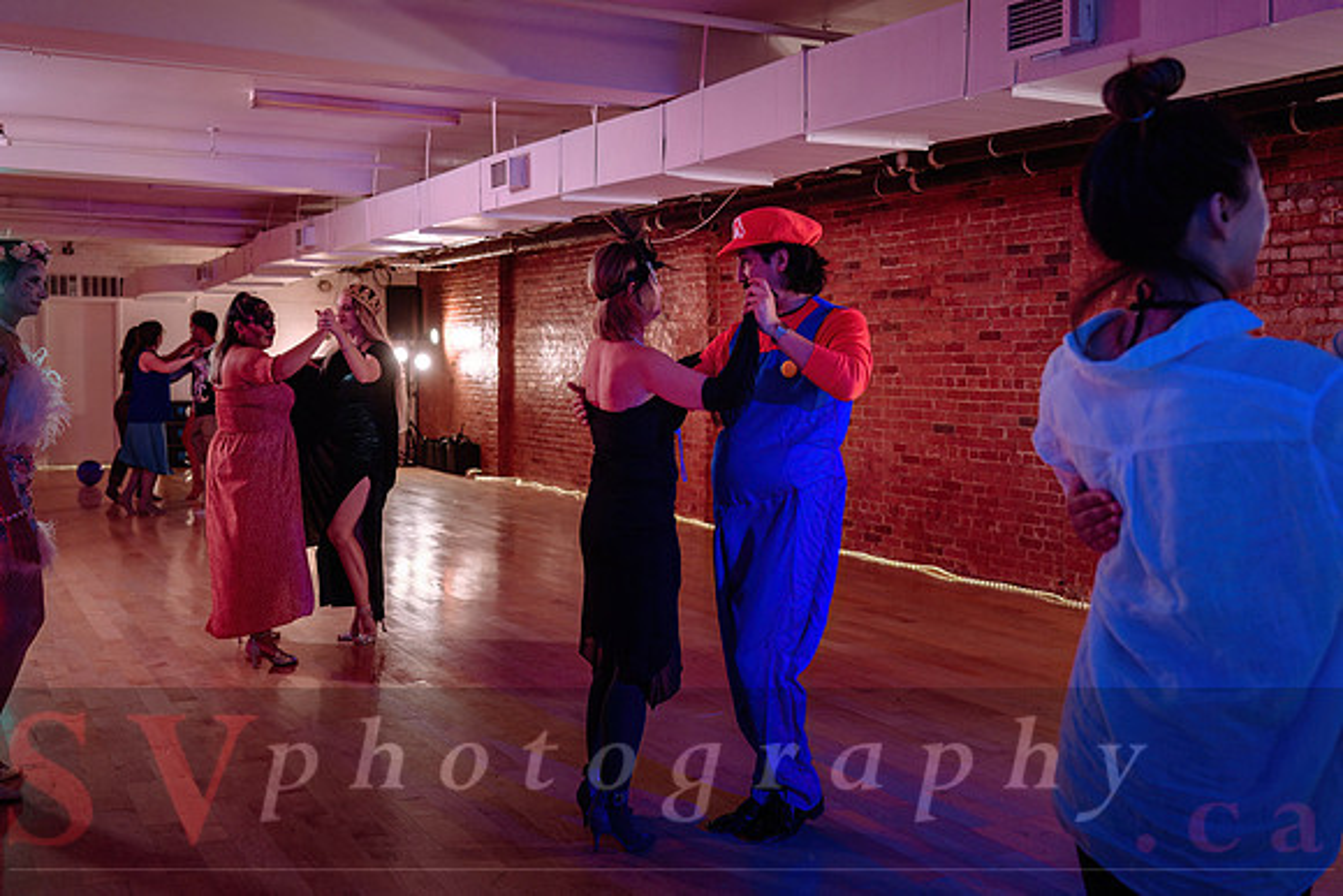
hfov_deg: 48.4
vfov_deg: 33.4
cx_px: 672
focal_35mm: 40
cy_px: 448
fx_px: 1493
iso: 800
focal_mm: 40
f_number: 4
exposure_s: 1/100
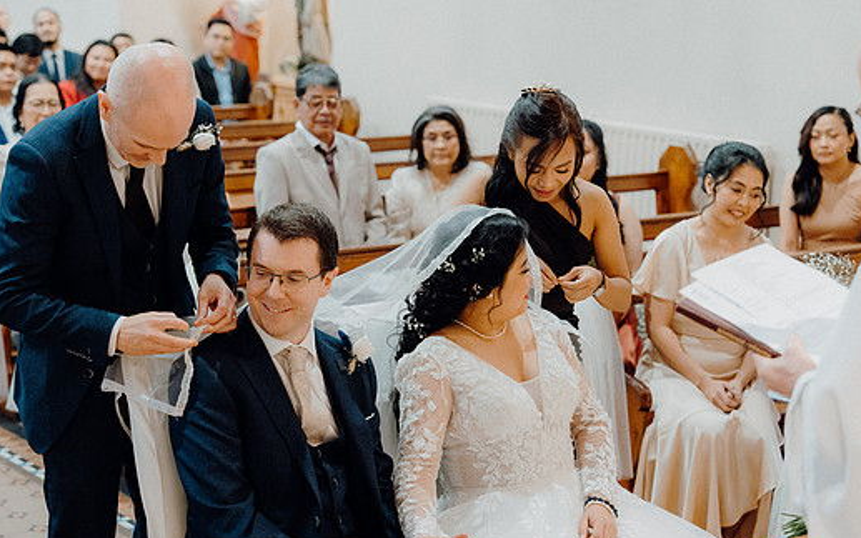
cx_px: 401
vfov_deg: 18.1
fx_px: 1689
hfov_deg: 28.6
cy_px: 296
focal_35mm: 72
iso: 4000
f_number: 3.2
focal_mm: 63
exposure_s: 1/160
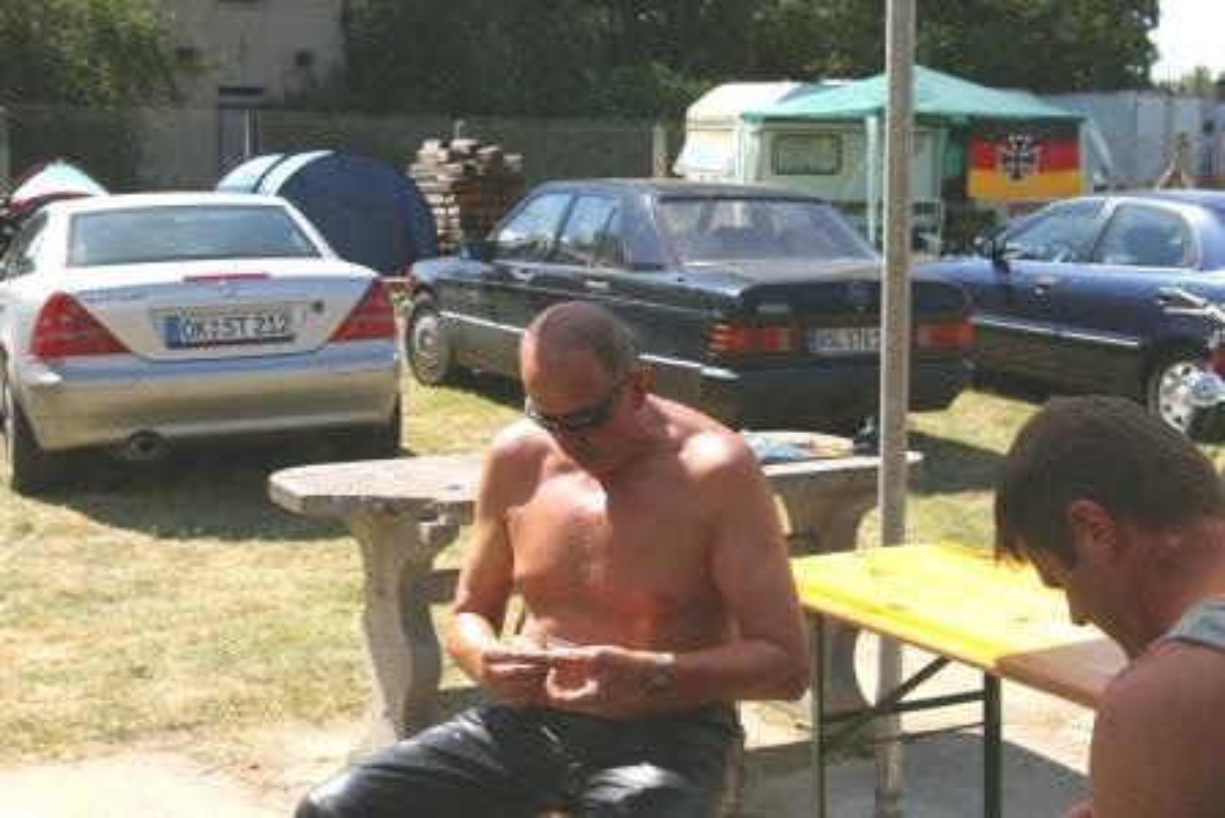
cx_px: 612
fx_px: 1787
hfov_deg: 37.8
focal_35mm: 52
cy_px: 409
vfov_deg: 25.8
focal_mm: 35
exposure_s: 1/180
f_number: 11
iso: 200
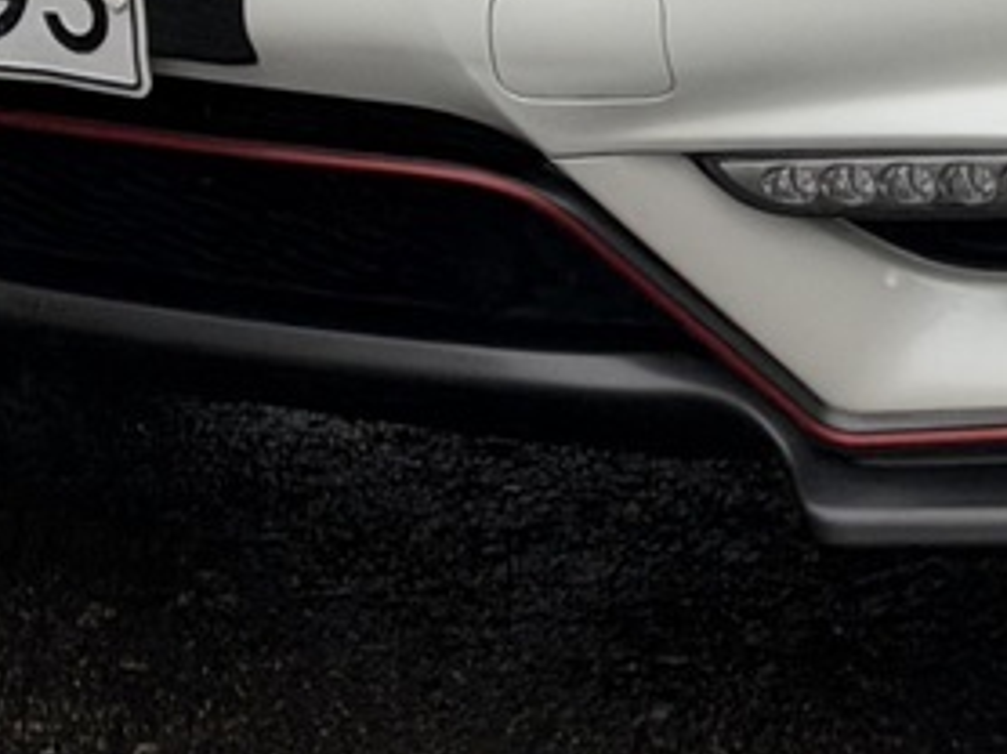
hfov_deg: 7.9
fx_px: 7237
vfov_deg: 5.9
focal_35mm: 249
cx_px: 1282
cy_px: -417
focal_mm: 6.76
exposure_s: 1/574
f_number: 1.78
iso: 64
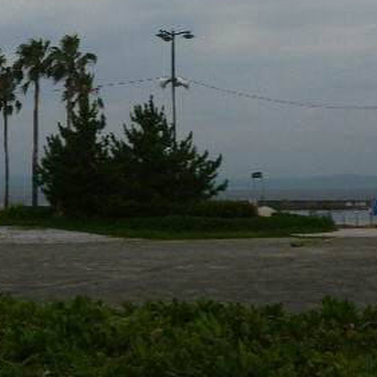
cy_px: -66
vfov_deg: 18.0
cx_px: 122
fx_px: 1134
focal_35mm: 92
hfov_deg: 18.8
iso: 100
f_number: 10
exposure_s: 1/250
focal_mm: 7.9
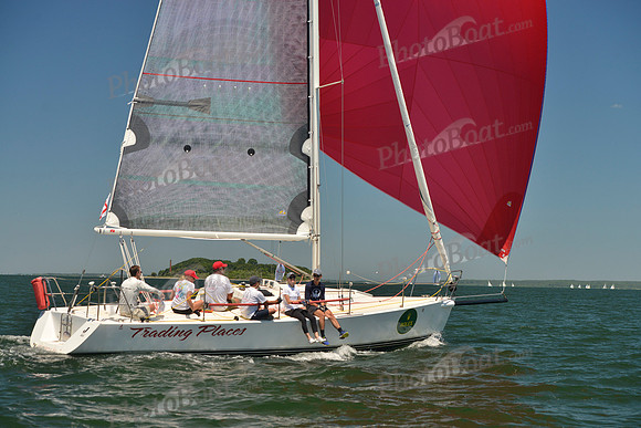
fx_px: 1247
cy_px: 214
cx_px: 320
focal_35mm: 70
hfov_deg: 28.8
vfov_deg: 19.5
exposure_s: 1/800
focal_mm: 70
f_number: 6.3
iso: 280
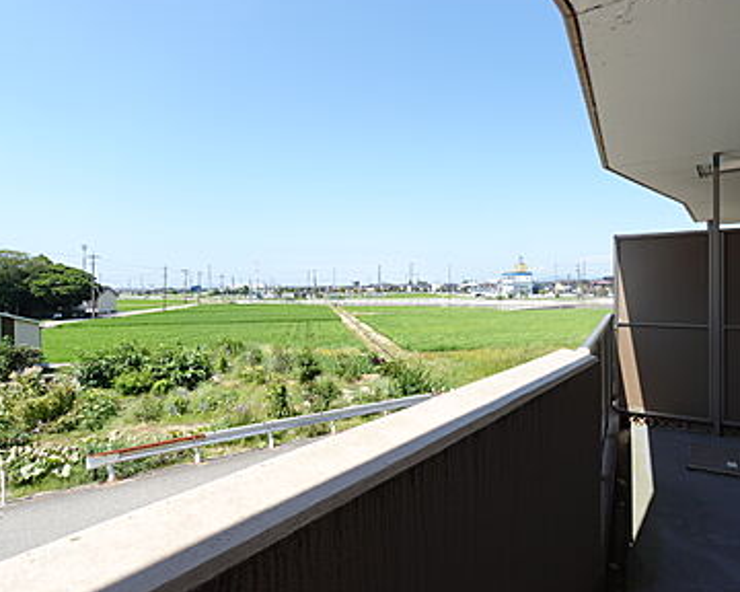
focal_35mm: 21
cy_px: 294
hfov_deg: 77.1
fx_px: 460
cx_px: 428
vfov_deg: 65.5
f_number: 4
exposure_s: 1/500
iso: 125
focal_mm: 6.9
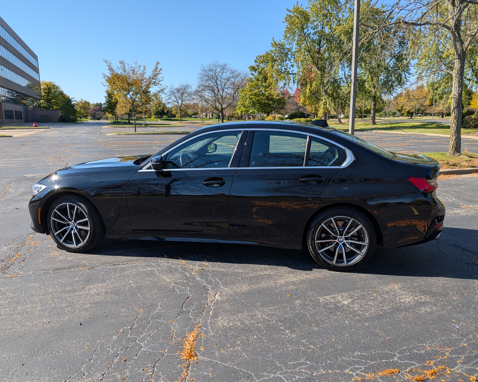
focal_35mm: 26
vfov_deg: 54.9
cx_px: 253
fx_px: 368
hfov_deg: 66.0
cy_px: 186
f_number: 1.7
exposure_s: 1/1010
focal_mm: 4.53
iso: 29
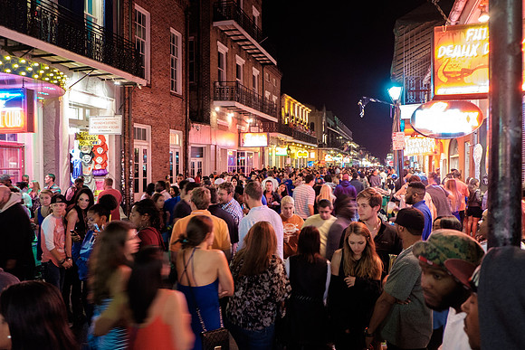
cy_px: 175
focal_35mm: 29
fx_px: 418
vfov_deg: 45.4
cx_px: 262
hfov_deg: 64.2
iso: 3200
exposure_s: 1/15
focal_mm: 18
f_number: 2.8
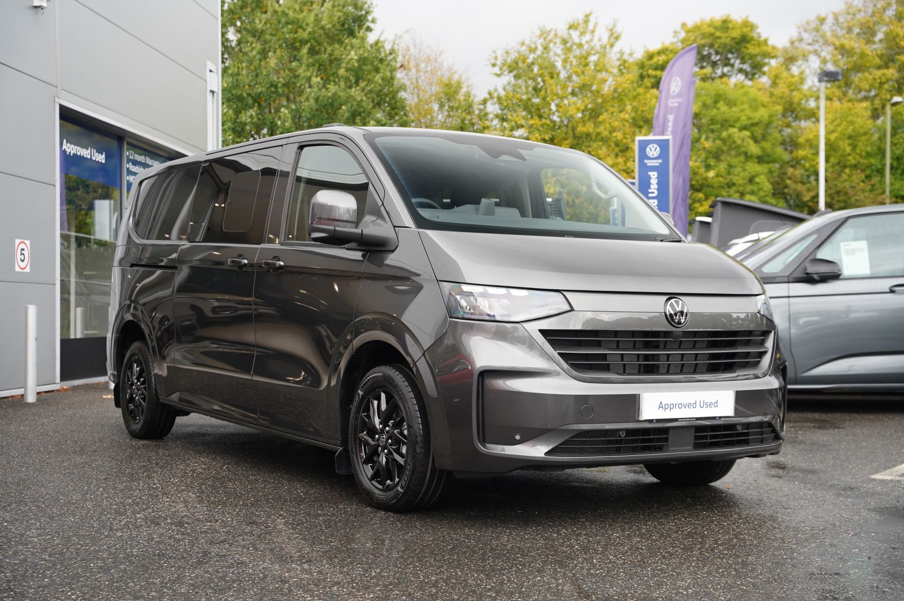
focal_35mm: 50
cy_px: 300
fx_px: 1252
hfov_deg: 39.7
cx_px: 452
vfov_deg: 27.0
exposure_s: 1/160
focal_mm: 49.9
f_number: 4
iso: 400
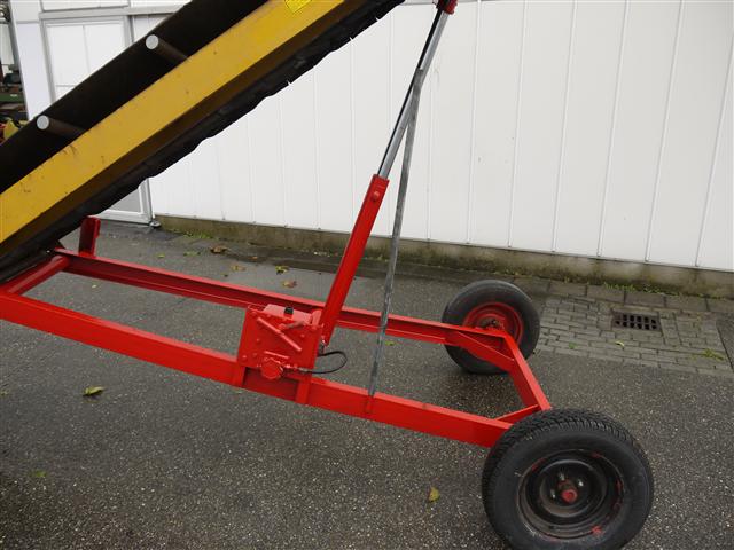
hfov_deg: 60.0
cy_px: 275
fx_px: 636
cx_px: 367
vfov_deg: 46.8
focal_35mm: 30
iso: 200
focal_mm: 15
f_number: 5
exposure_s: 1/250
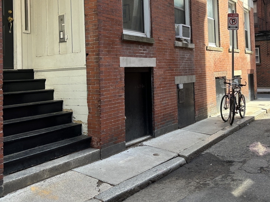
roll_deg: +1.7
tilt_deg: +3.3
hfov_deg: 49.8
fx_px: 289
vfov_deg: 38.1
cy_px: 62
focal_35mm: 37
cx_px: 161
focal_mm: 5.96
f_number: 1.6
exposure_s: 1/256
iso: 40
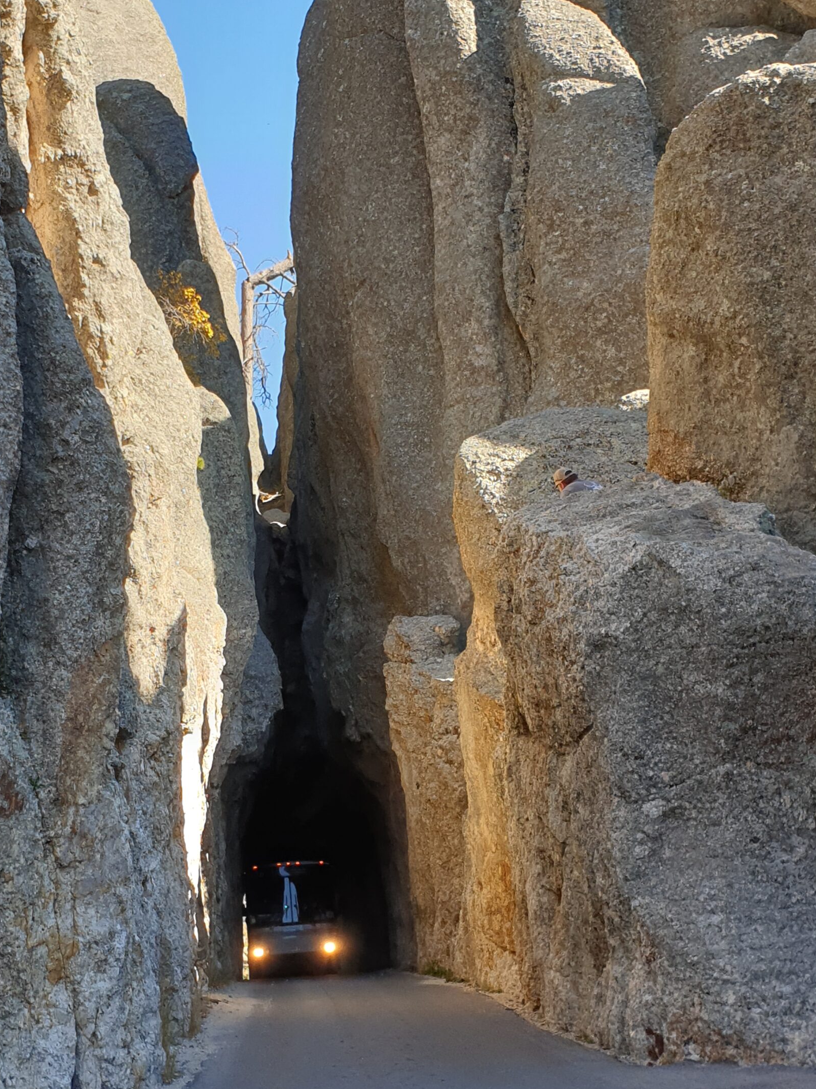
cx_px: 359
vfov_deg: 58.2
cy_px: 600
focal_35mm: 31
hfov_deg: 45.4
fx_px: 974
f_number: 2.4
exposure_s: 1/462
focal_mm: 4.3
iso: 50
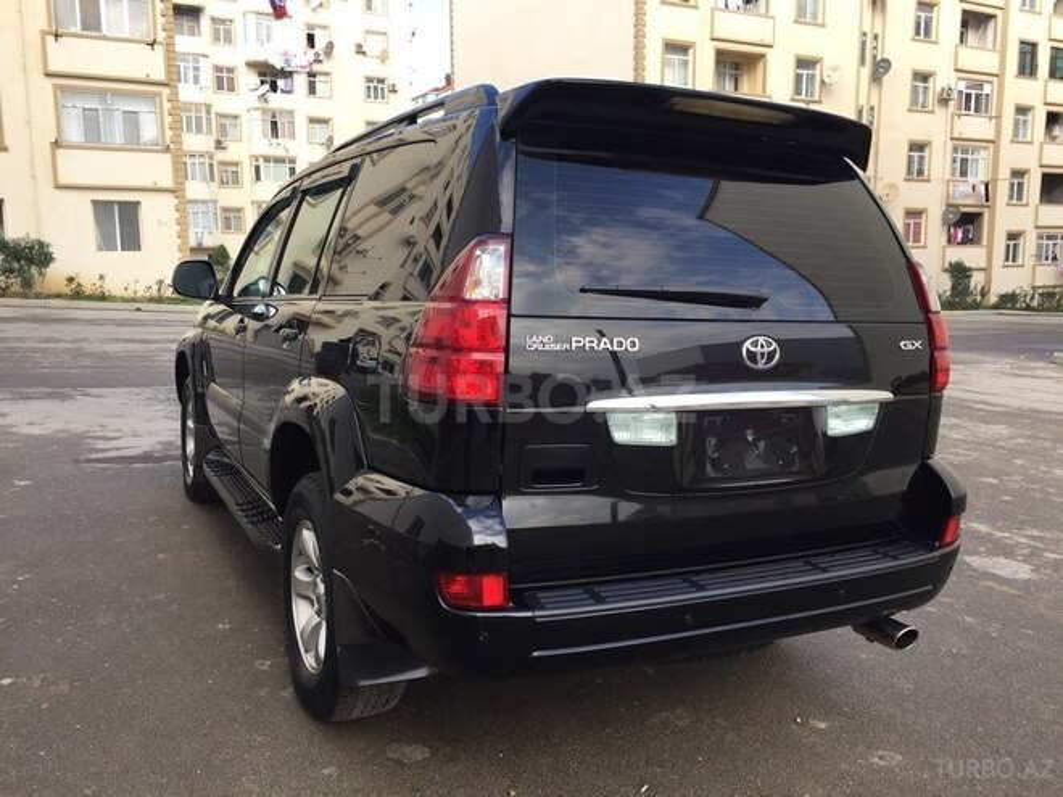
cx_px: 532
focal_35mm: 29
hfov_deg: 61.7
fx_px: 891
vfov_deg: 48.2
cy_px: 398
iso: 32
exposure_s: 1/395
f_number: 2.2
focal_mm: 4.15
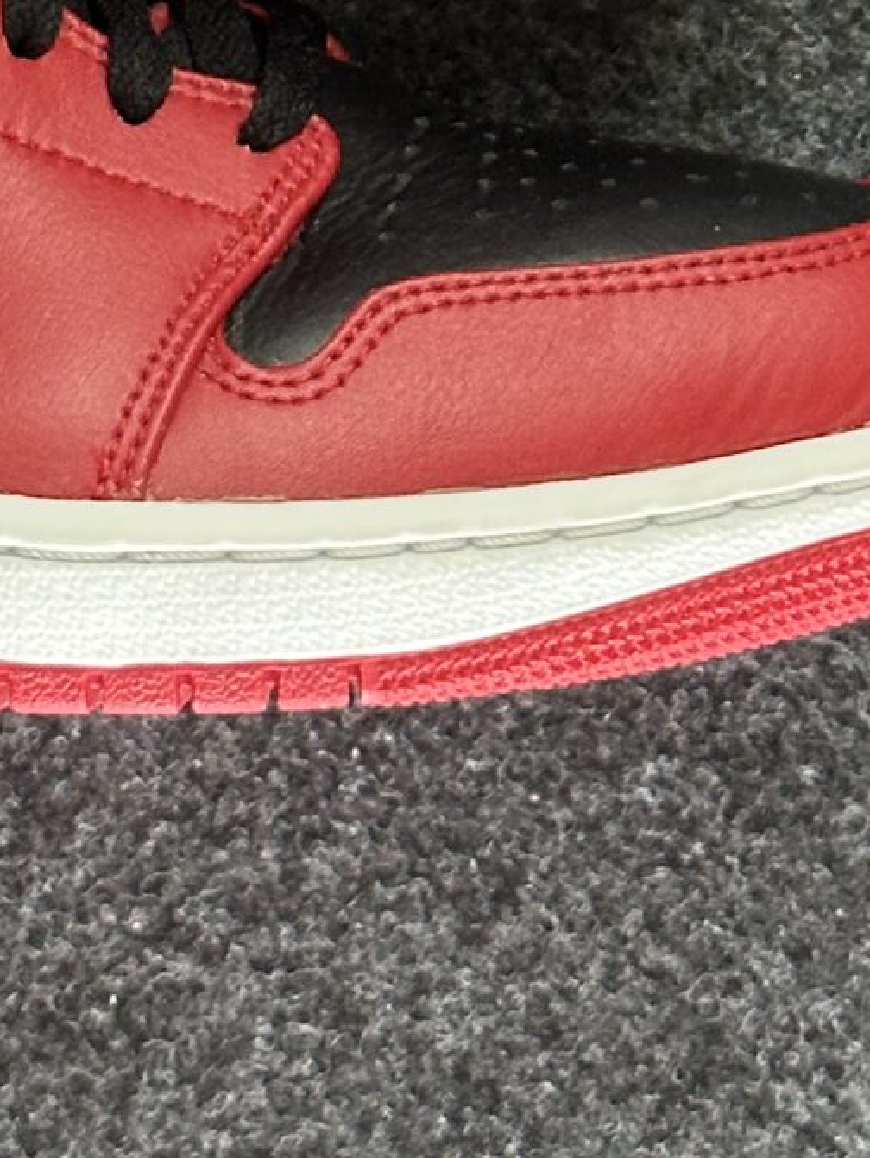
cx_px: -167
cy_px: -580
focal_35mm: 183
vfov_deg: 10.4
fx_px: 6127
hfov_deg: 8.0
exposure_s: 1/33
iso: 250
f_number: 1.78
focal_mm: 6.86
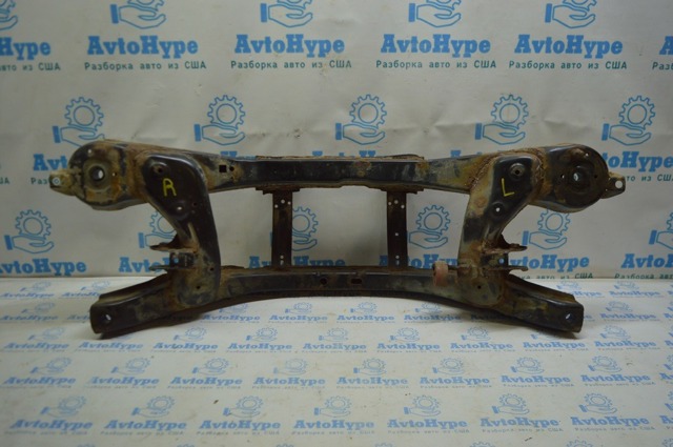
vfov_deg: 43.5
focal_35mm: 30
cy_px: 224
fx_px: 560
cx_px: 336
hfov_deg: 62.0
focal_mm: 20
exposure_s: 1/125
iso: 400
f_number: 3.5
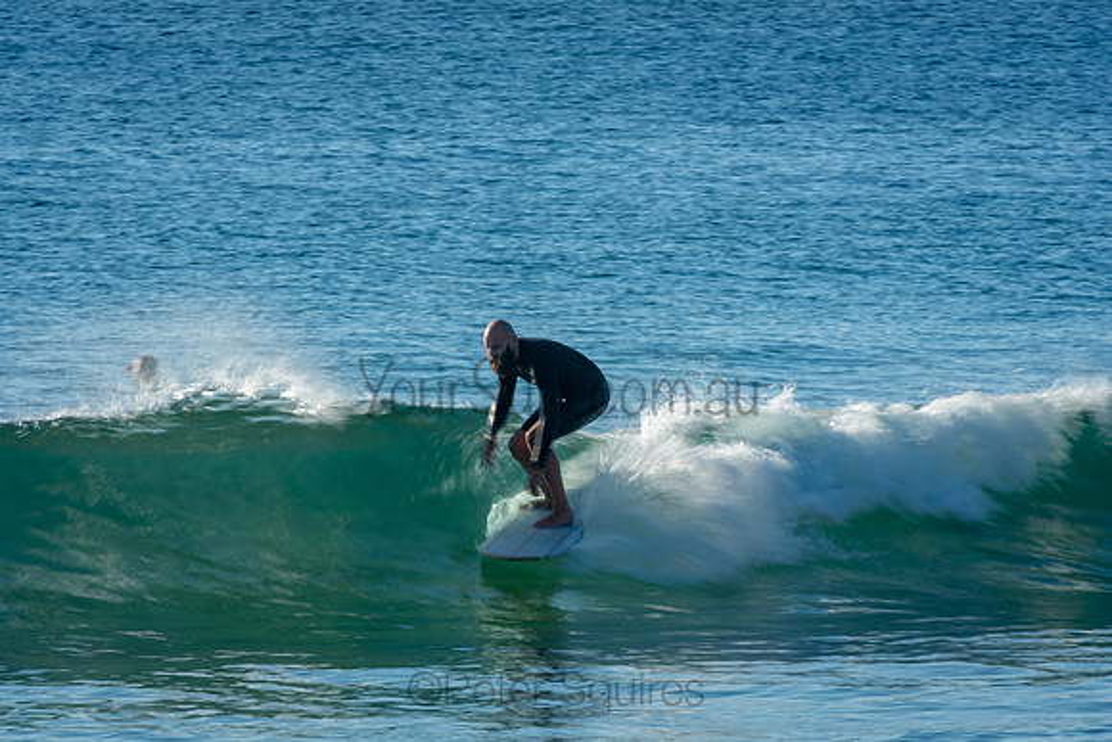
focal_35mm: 600
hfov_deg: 3.4
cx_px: 556
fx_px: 18537
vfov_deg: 2.3
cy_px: 371
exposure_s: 1/30
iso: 100
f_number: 22
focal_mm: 400
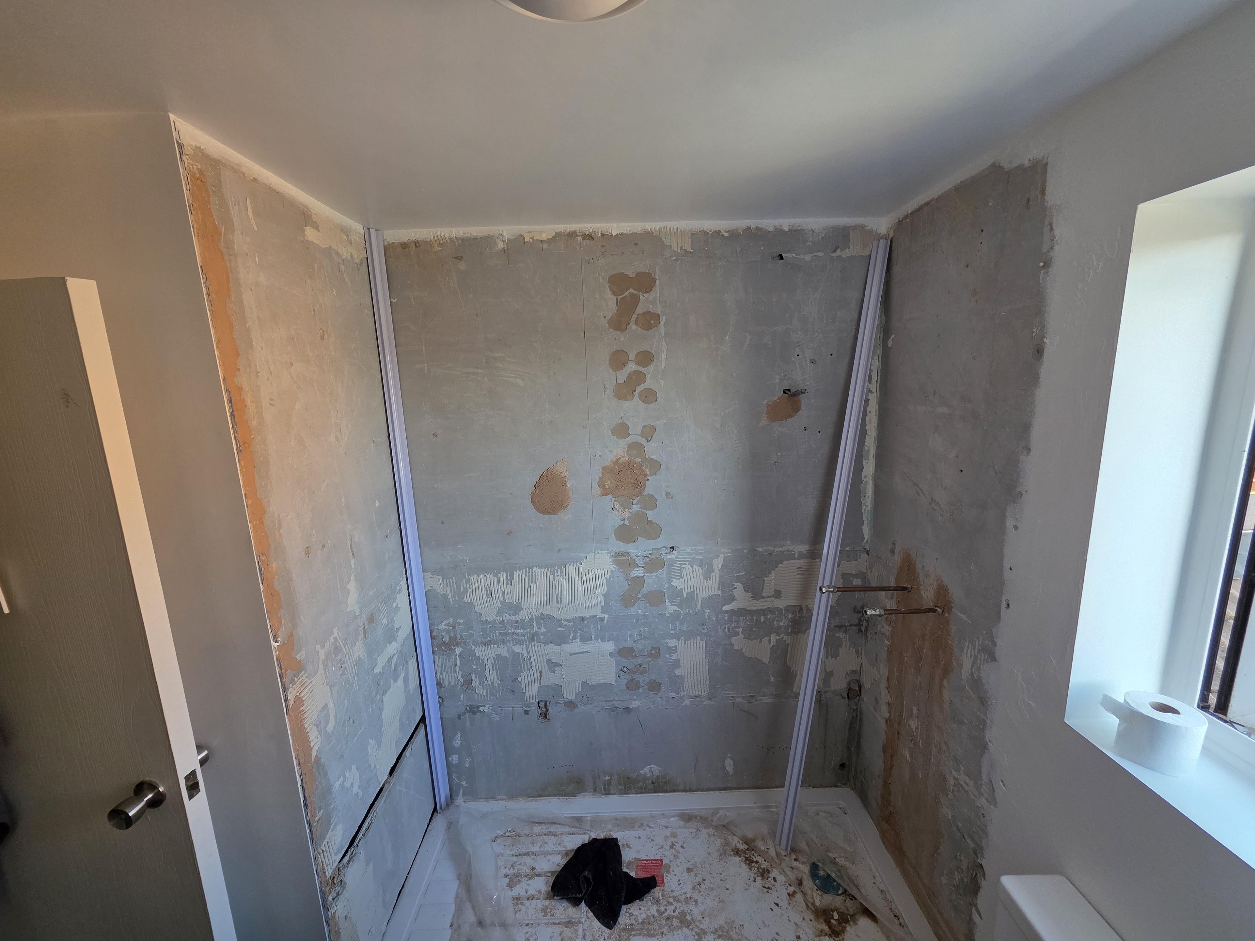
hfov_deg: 106.2
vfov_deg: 89.9
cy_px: 470
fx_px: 471
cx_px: 628
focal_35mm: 13
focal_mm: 2.2
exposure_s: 1/100
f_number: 1.9
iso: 125
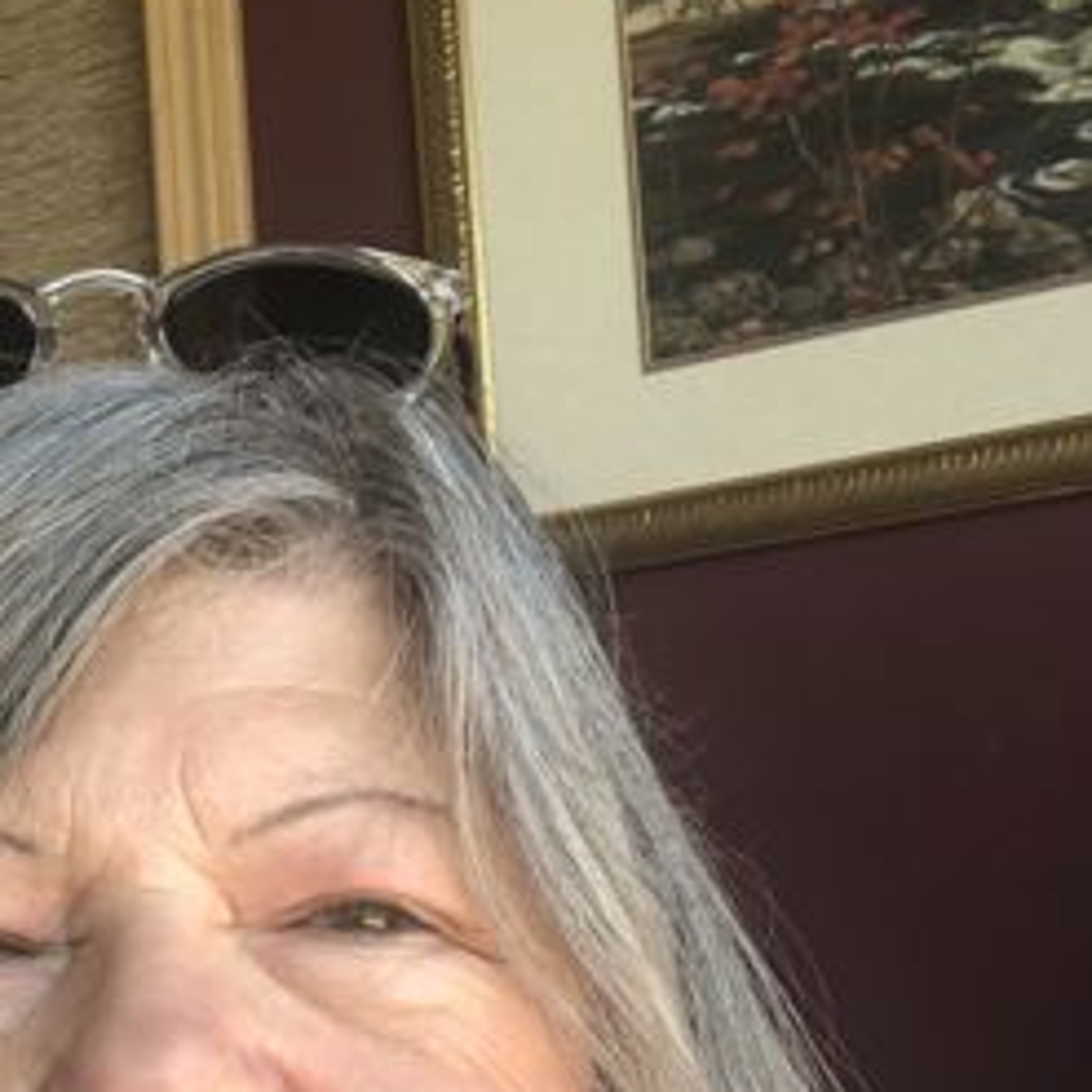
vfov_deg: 24.5
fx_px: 2391
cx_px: 265
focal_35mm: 67
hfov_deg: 25.4
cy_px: 1092
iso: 32
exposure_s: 1/120
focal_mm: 2.87
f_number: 2.2
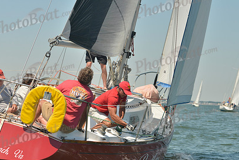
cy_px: 96
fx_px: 810
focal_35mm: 122
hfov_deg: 16.8
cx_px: 105
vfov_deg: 11.2
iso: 200
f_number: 6.3
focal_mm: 86
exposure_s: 1/640
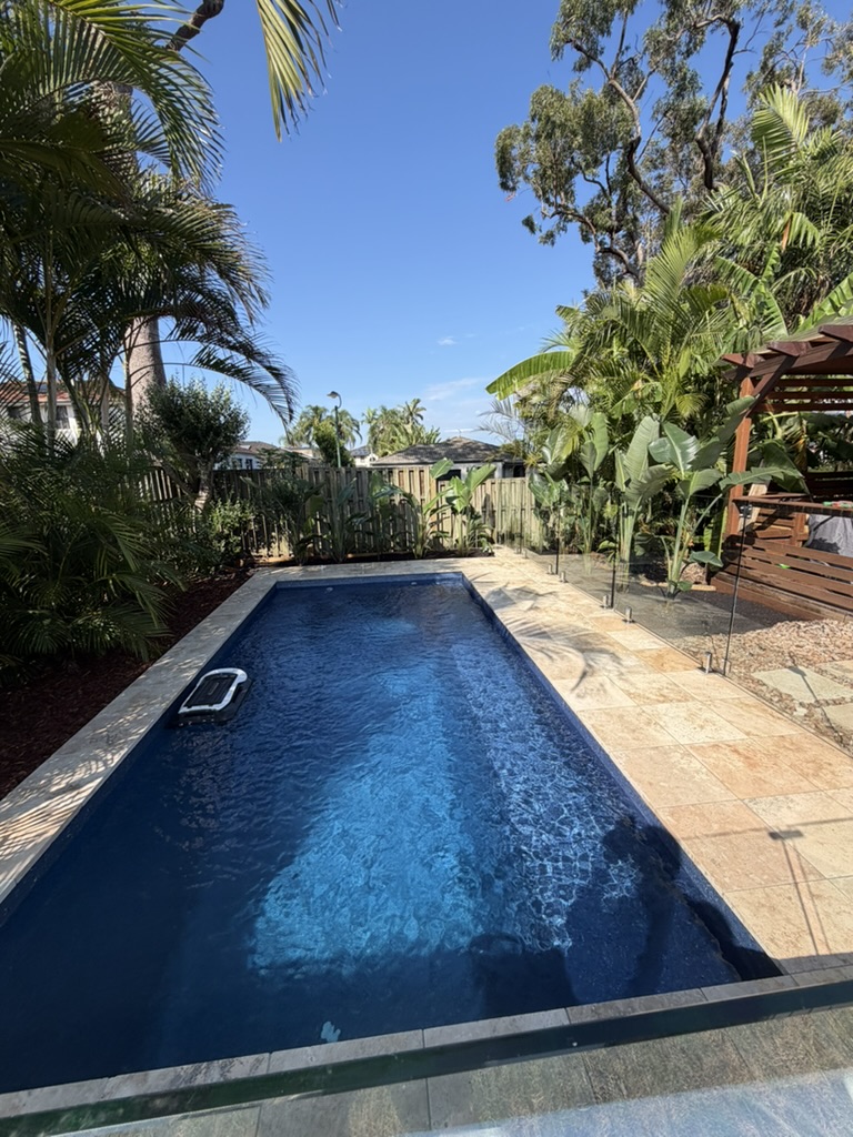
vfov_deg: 102.1
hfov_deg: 85.7
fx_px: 460
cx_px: 426
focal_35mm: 14
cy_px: 568
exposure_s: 1/770
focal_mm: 2.22
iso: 32
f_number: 2.2
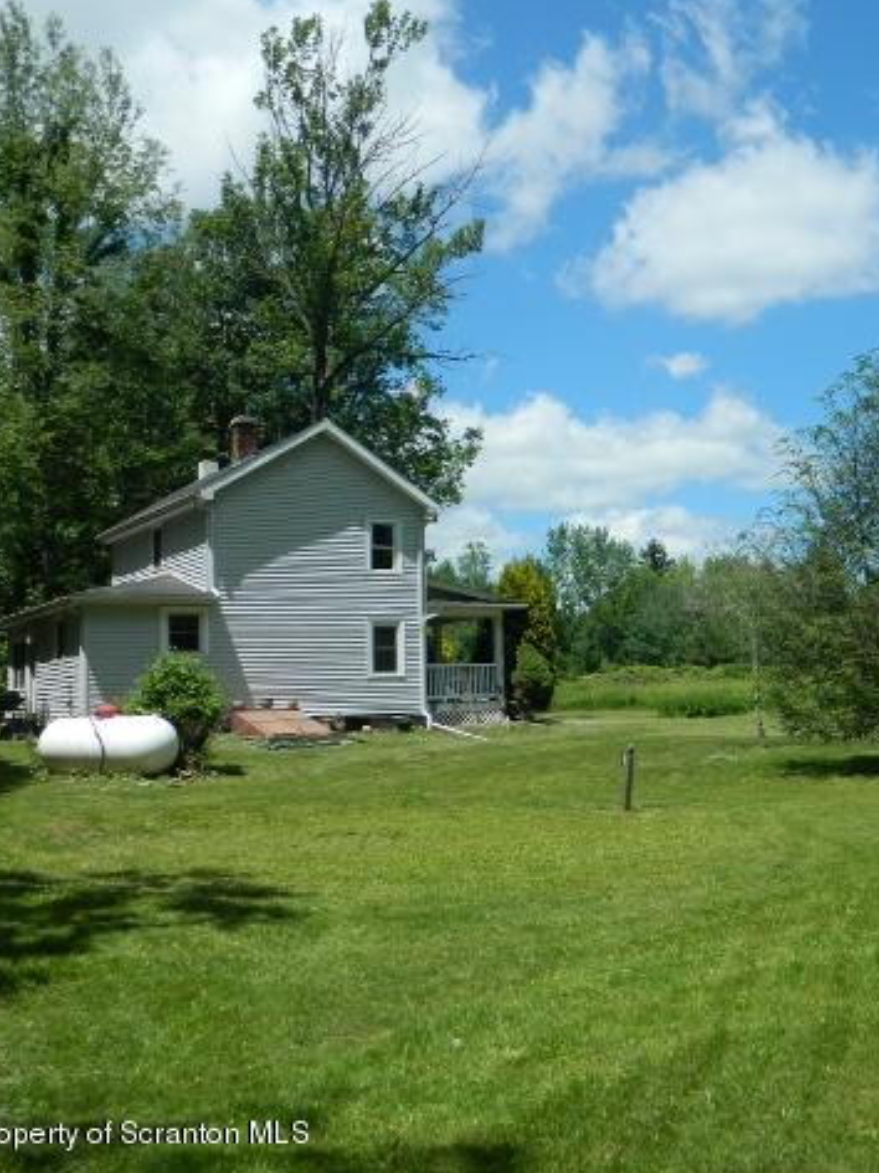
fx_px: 1287
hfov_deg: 36.9
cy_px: 586
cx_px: 646
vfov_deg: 49.0
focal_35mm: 38
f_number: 8.9
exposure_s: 1/160
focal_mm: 5.1
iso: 80
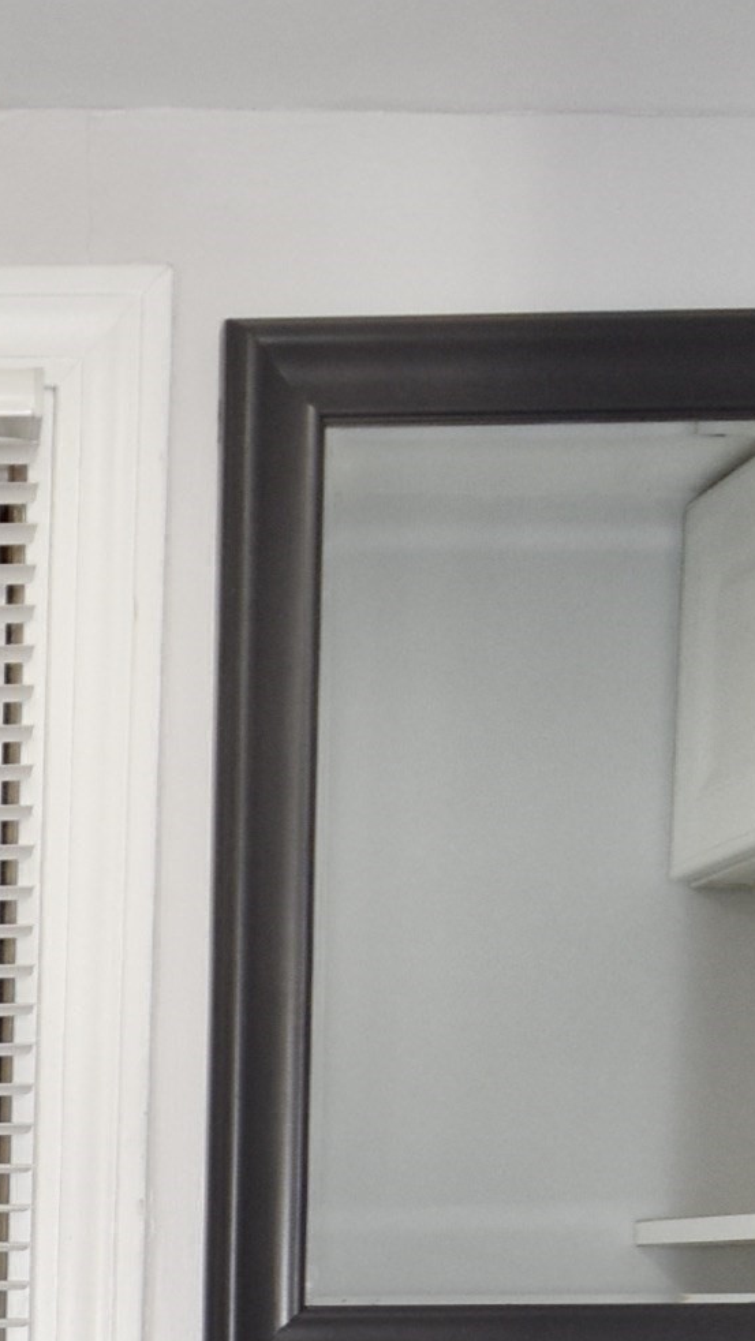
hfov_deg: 20.9
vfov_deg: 33.7
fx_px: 1707
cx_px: -395
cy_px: 1654
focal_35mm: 48
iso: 280
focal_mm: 10
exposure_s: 1/60
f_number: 4
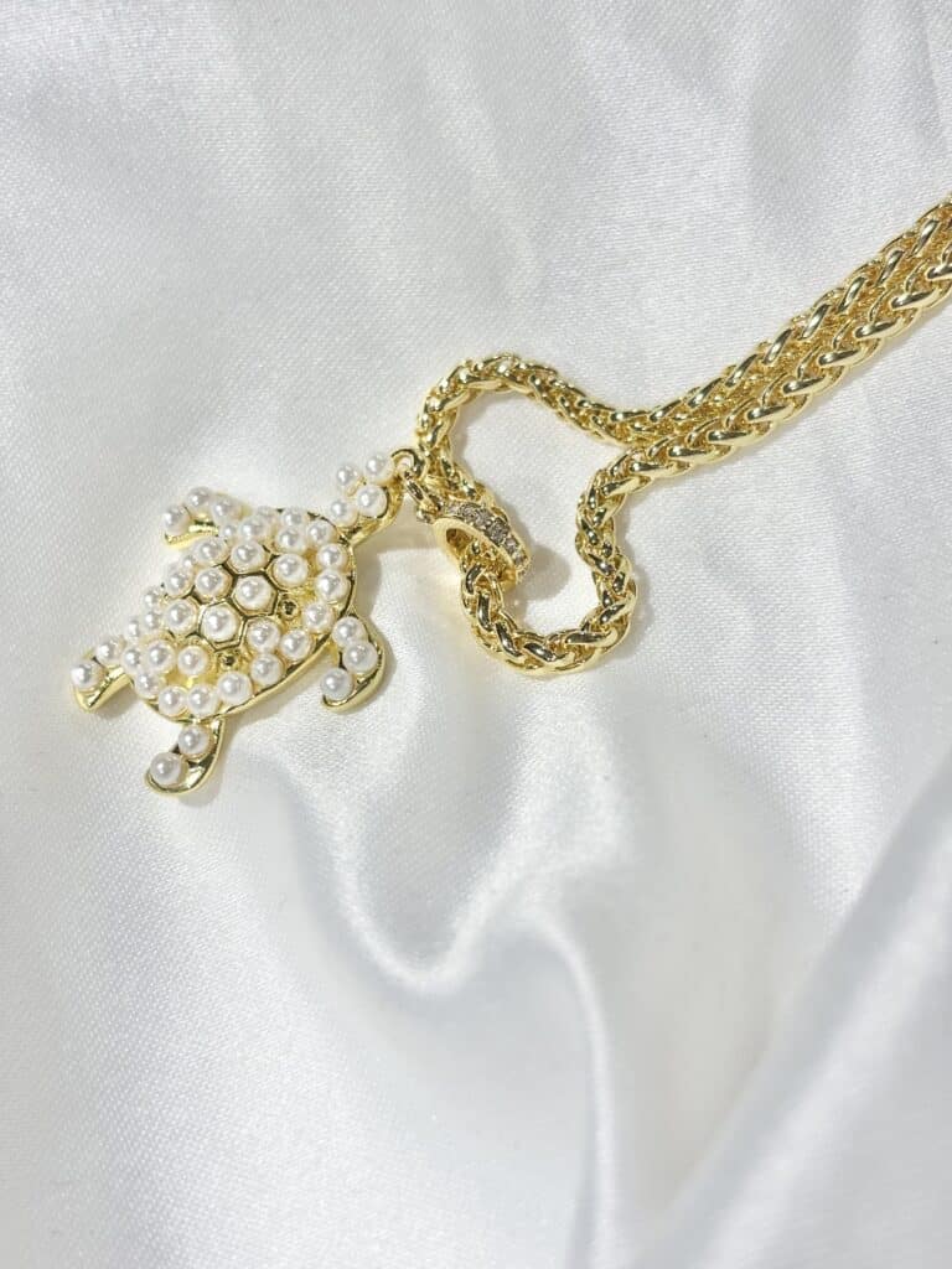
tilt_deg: -48.4
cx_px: 476
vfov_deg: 36.8
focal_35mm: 52
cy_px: 634
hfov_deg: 28.0
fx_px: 1907
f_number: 1.6
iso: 32
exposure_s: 1/366
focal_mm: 5.96
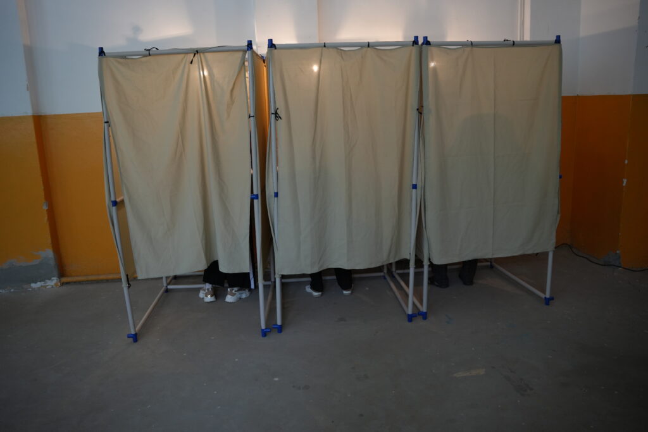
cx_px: 324
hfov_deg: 65.5
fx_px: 504
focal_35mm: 28
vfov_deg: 46.4
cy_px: 216
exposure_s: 1/160
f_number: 3.2
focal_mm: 28
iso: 1000
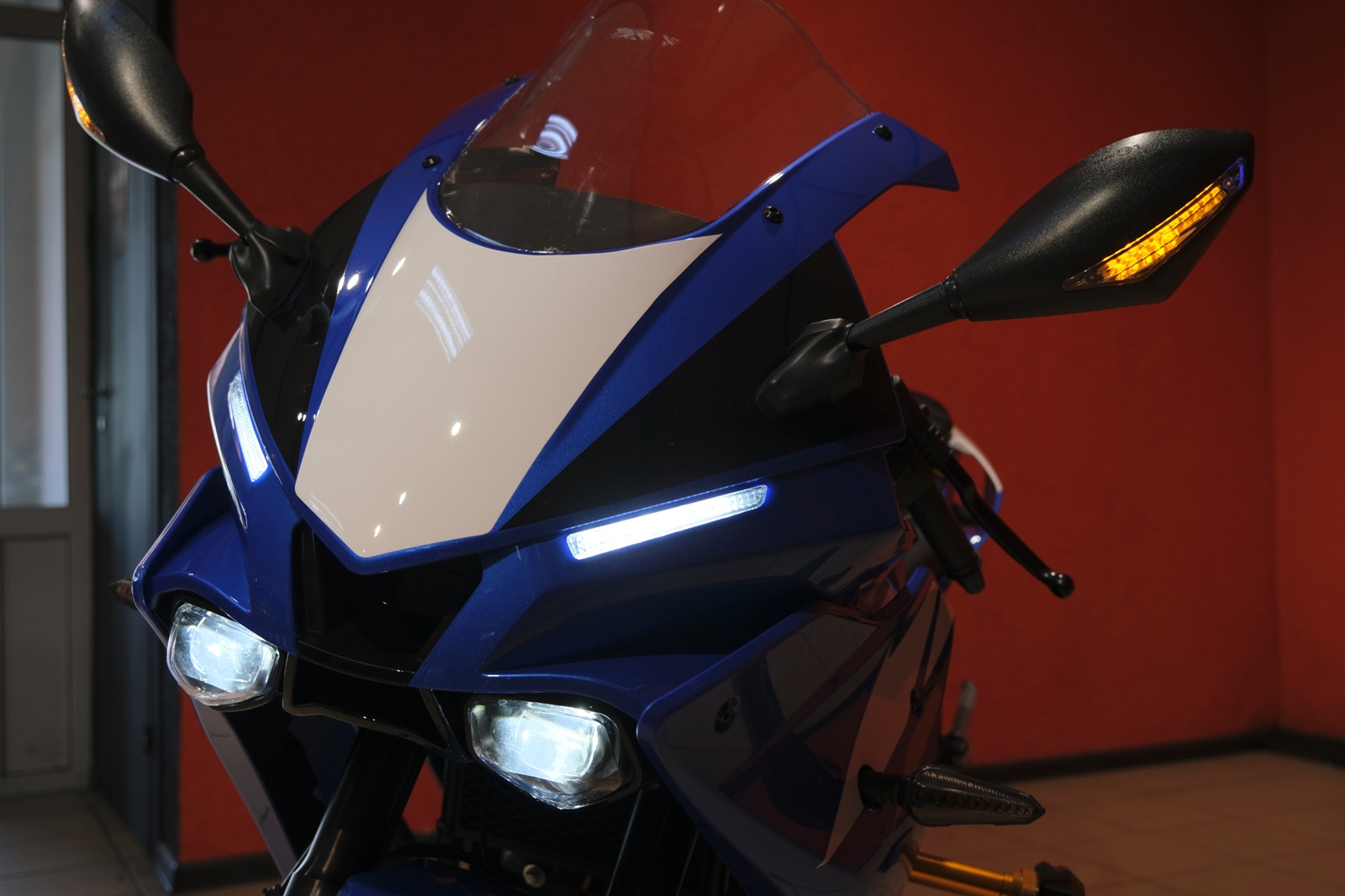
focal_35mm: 37
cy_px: 448
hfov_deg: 51.9
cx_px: 672
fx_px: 1382
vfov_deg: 35.9
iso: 400
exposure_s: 1/100
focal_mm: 24.7
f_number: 4
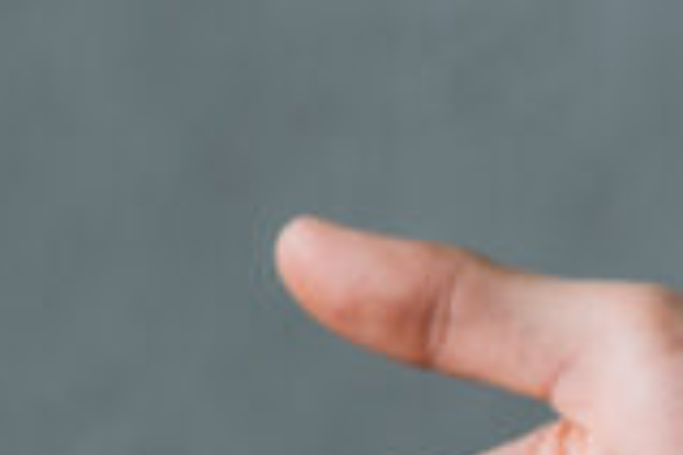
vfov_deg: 1.7
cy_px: 586
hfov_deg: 2.6
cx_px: -129
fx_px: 15120
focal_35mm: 797
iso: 160
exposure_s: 1/200
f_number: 3.5
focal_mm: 165
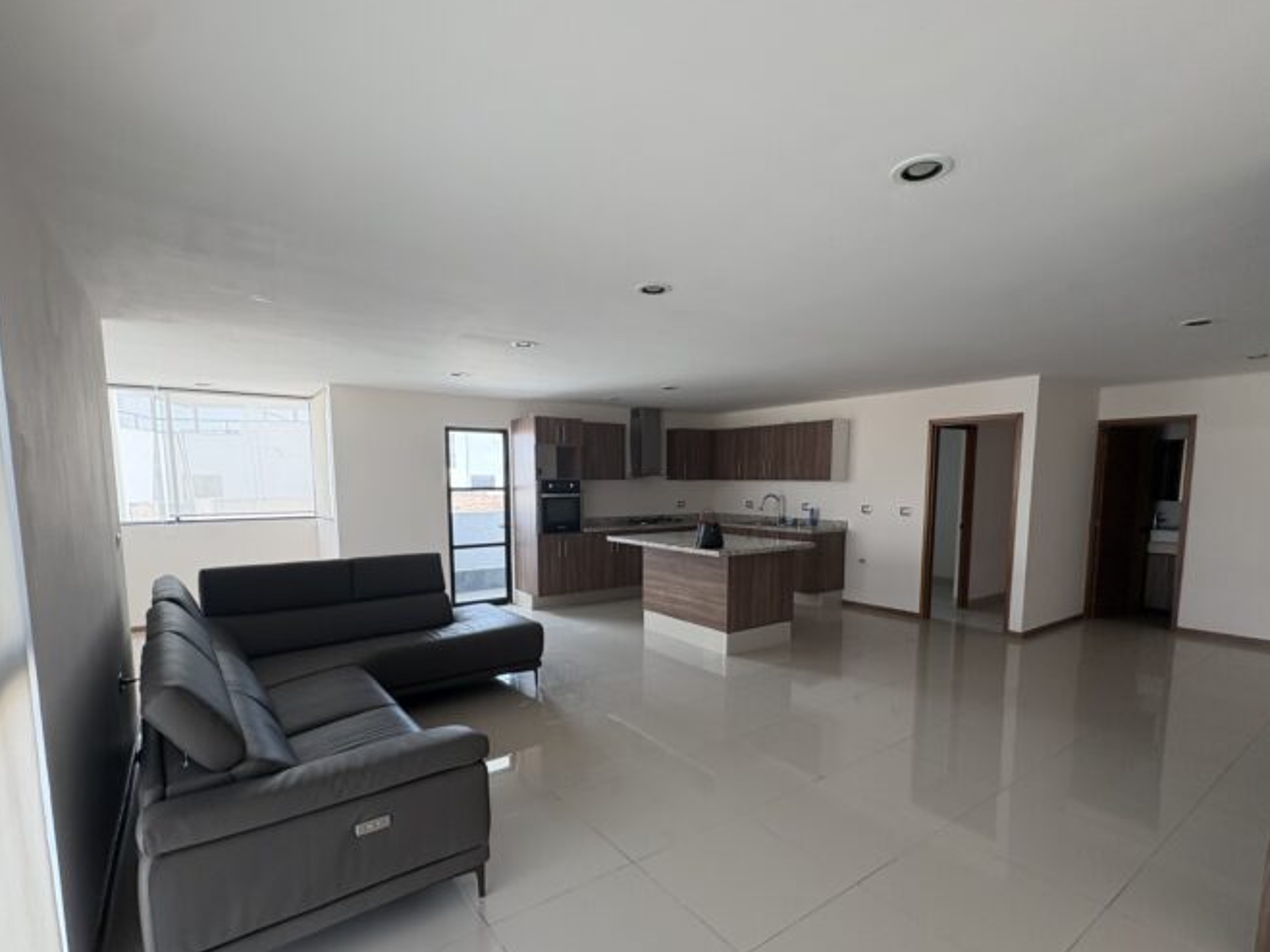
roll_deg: +0.6
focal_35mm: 17
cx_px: 642
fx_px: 624
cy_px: 549
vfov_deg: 74.2
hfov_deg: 91.0
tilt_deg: -5.8
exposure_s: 1/99
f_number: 2.2
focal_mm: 2.22
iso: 125
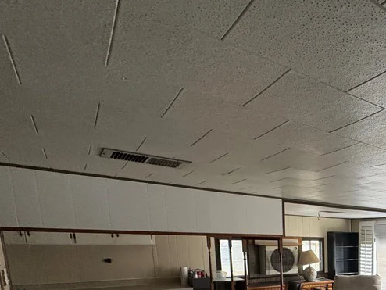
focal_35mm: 29
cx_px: 399
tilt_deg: -10.6
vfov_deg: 41.7
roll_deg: -1.8
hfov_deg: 48.7
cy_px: 292
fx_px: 324
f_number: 2.2
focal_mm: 2.22
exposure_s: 1/120
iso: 160
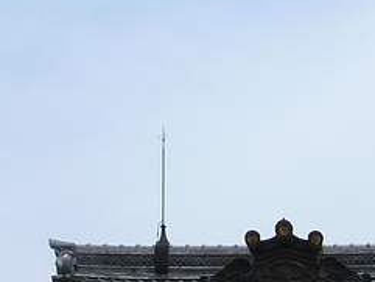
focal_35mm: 166
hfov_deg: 11.8
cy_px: 643
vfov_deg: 8.3
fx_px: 1799
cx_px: 335
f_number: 5
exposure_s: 1/500
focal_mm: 4.1
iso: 80
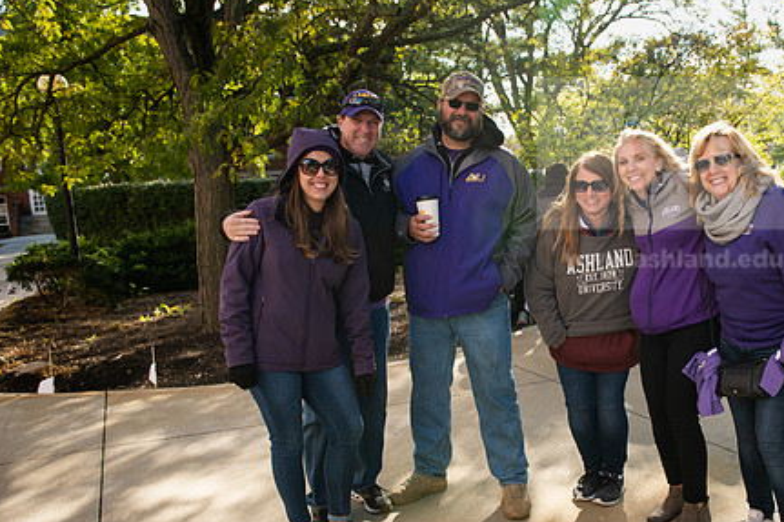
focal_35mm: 35
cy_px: 297
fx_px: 762
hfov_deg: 53.9
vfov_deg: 37.8
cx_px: 482
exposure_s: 1/640
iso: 320
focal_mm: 26
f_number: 4.5
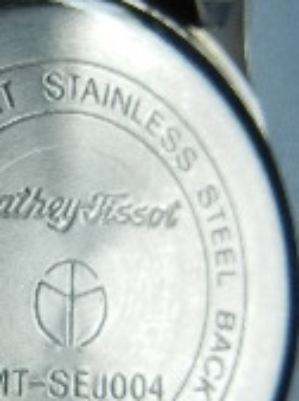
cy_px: 287
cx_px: 0
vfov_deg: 17.2
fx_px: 1318
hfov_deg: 12.8
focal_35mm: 114
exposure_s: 1/301
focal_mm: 8.1
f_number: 3.8
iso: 160
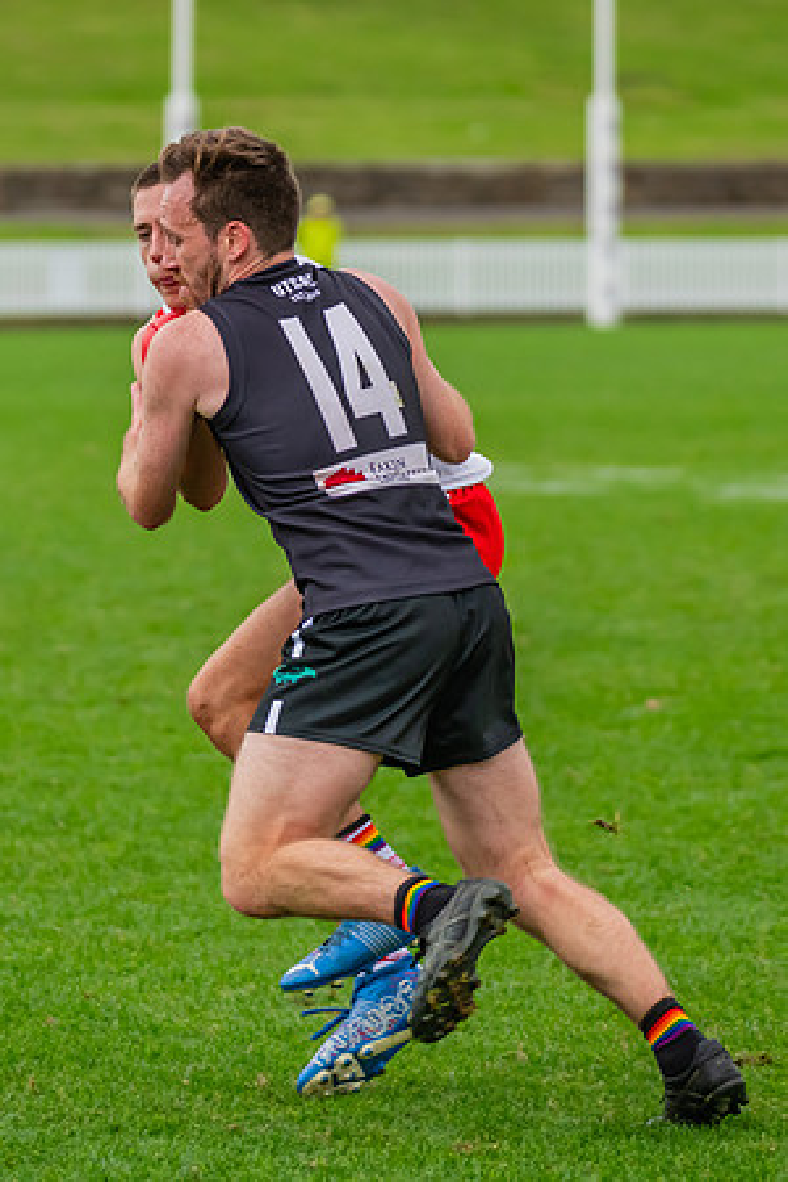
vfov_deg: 7.4
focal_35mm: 278
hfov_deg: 4.9
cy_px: 543
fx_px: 9118
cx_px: 267
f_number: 4
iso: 1100
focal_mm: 170
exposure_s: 1/1000
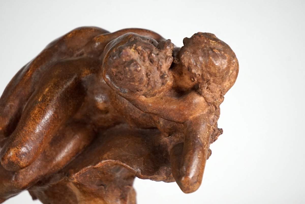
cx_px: 152
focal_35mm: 315
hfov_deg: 6.5
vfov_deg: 4.4
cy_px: 102
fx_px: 2671
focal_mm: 210
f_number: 6.3
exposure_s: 1/320
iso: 2000
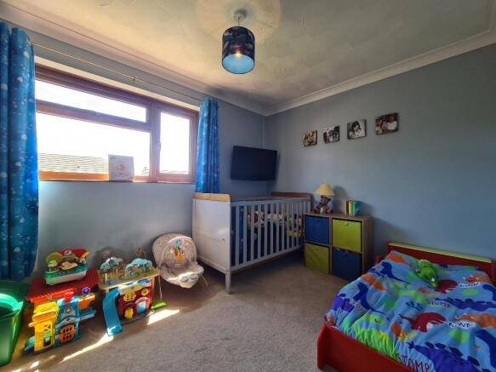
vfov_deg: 89.9
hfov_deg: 106.2
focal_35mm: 13
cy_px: 186
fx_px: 186
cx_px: 248
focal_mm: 2.22
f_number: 2.2
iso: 64
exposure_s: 1/100
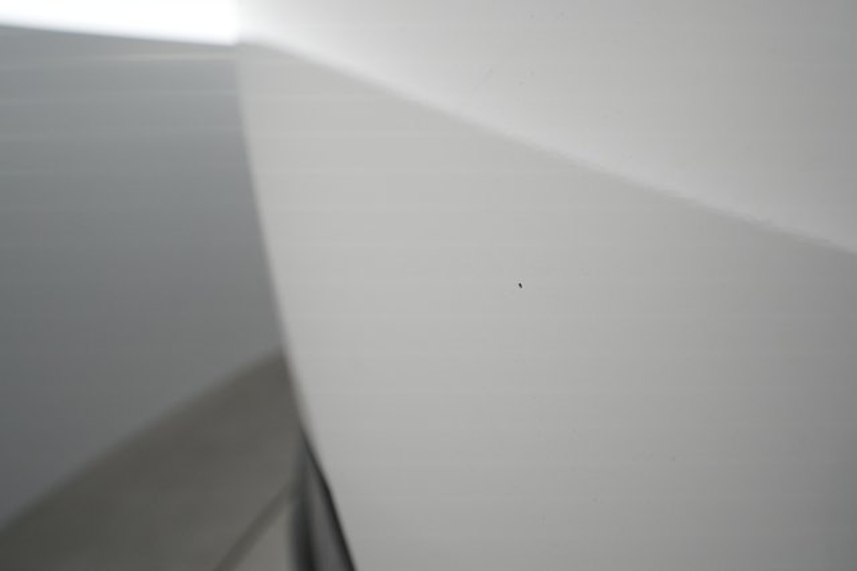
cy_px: 286
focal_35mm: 28
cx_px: 428
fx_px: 666
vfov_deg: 46.4
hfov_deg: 65.5
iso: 3200
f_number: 5
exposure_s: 1/200
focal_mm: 28
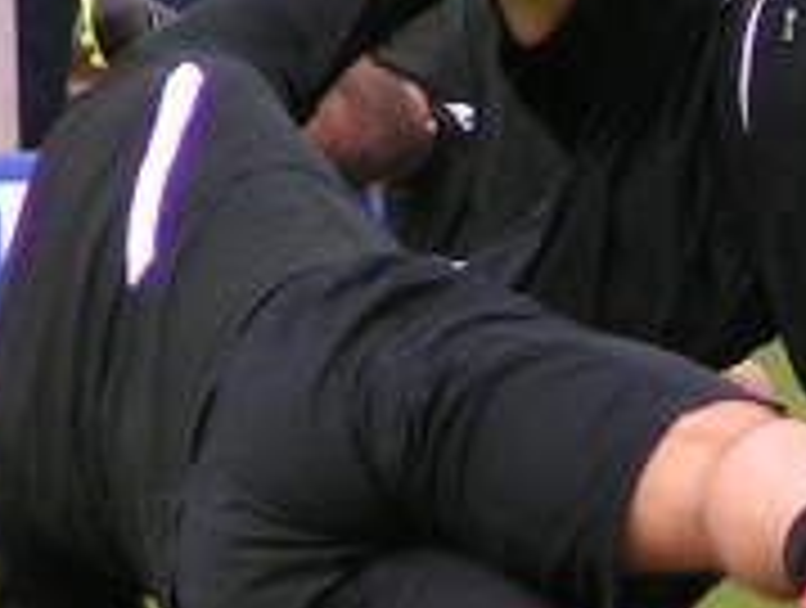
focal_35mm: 1694
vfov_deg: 0.9
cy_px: 122
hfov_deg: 1.2
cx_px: 720
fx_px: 39523
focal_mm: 58
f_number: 3.5
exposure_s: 1/400
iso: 50
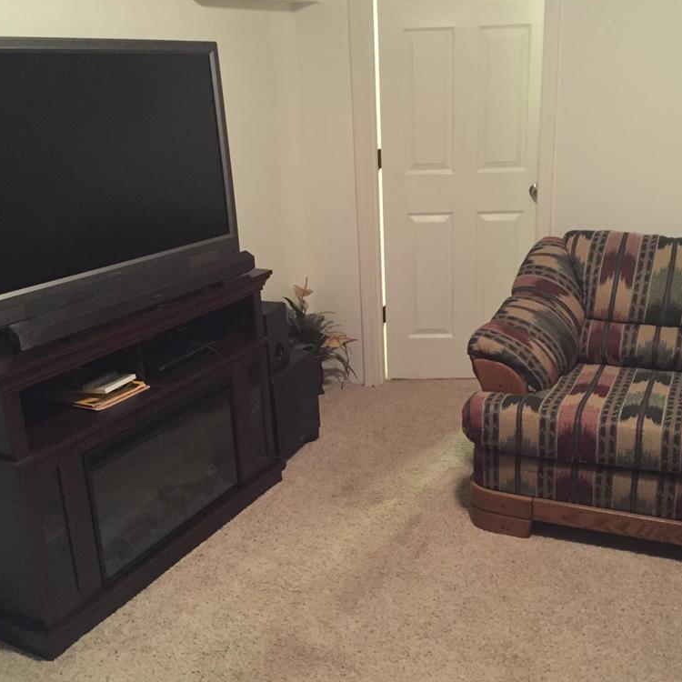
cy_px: 340
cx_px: 383
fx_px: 780
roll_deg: +1.6
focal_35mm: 35
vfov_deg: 47.2
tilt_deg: -18.9
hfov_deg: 47.1
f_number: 2.2
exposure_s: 1/15
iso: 500
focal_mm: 4.15
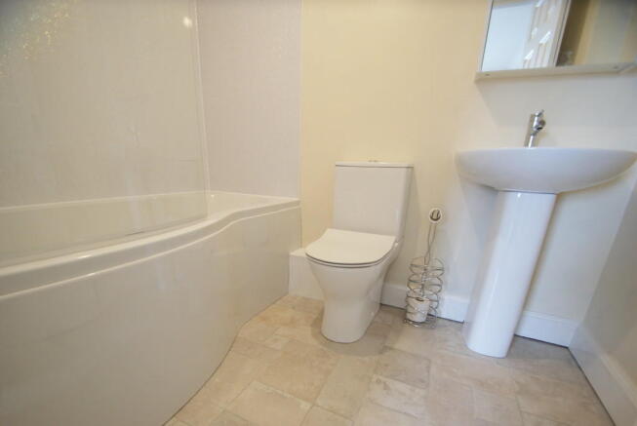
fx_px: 266
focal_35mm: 15
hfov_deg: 100.3
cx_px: 318
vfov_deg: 77.5
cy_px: 213
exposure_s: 1/30
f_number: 3.5
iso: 320
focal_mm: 10
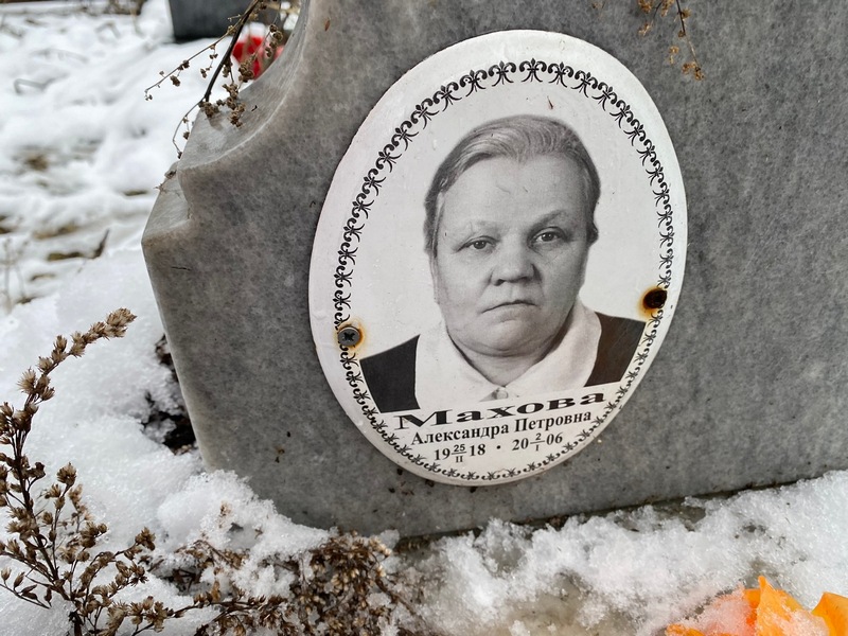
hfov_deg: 67.3
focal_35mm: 26
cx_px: 424
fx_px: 637
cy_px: 318
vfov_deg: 53.1
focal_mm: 4.25
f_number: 1.8
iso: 80
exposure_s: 1/121
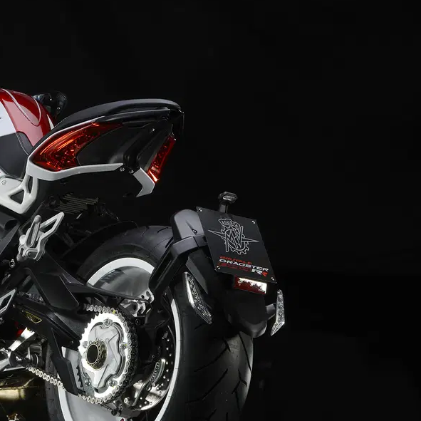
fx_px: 2848
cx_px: 88
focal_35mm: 207
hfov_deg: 8.4
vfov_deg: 8.5
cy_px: 240
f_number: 18
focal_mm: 120
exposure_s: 1/160
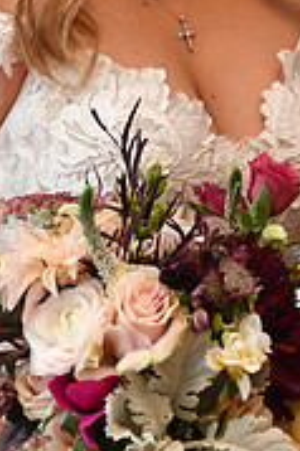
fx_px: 2680
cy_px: 179
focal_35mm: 214
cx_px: 324
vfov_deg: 9.6
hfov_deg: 6.4
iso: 1000
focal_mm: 44
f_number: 2.8
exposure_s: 1/125
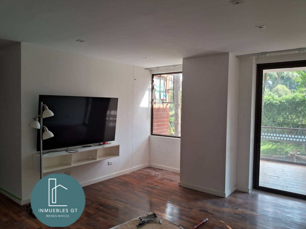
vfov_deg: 53.1
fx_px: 230
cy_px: 114
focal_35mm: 26
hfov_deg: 67.3
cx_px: 153
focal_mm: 3.98
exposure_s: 1/50
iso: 50
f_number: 1.8
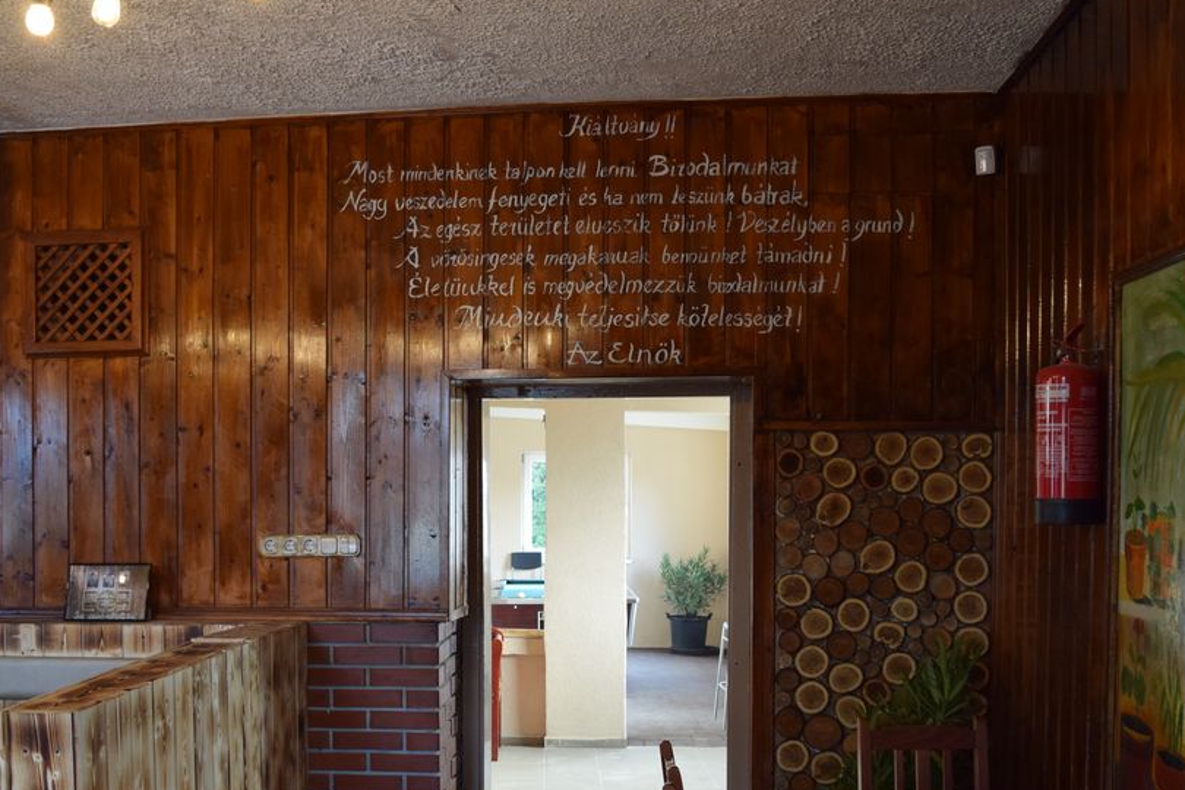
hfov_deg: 48.3
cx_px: 512
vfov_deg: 33.0
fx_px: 1317
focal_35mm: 40
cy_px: 552
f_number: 4
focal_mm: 18
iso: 720
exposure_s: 1/60
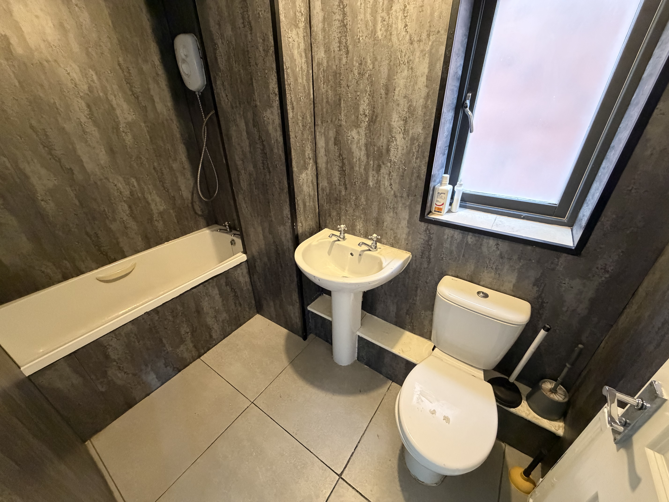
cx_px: 334
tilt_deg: -27.9
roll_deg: +0.8
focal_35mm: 14
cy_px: 251
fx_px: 271
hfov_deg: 102.1
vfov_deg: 85.7
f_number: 2.2
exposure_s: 1/50
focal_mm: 2.22
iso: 800
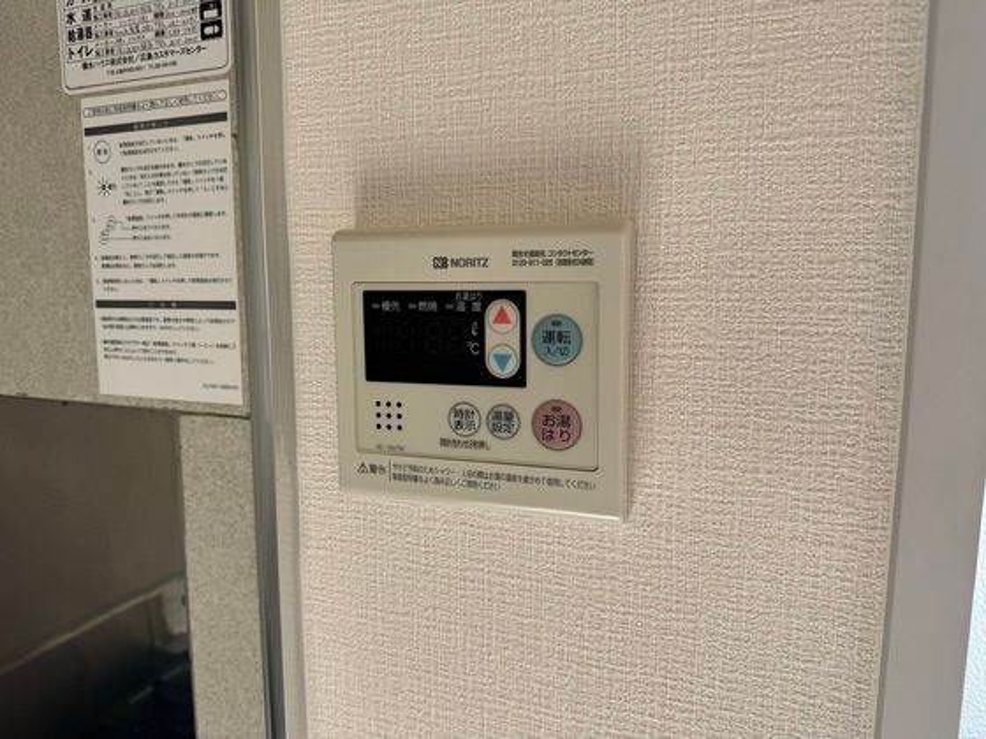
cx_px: 493
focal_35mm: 24
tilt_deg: -7.3
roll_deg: +0.9
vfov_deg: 56.8
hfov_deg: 71.6
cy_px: 370
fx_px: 684
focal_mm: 6.76
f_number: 1.78
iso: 64
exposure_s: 1/234
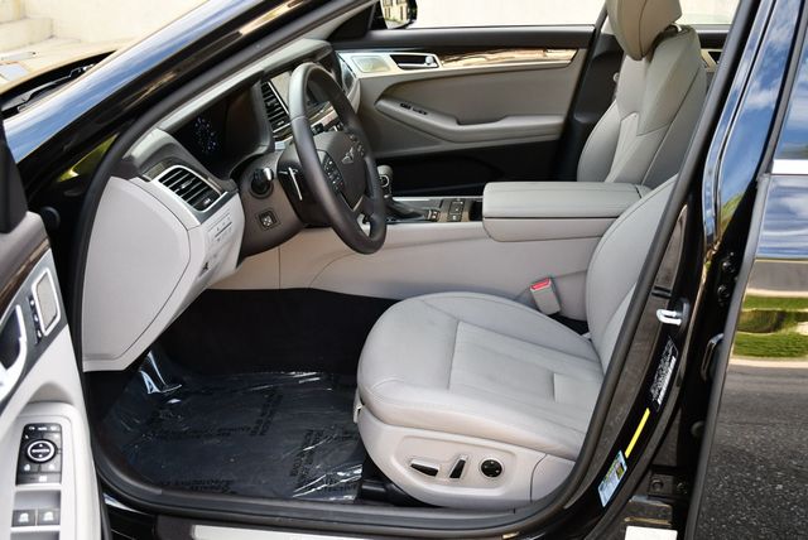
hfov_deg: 53.1
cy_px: 270
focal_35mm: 36
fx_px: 809
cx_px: 404
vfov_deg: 36.9
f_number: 3.5
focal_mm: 18
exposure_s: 1/250
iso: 400
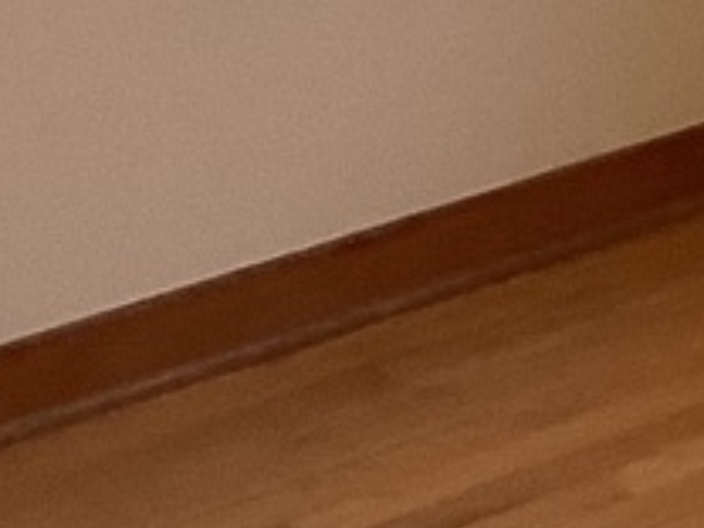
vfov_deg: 7.0
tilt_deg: -8.2
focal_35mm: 201
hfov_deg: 9.5
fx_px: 4088
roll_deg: -0.7
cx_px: 1144
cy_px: -738
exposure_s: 1/60
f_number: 1.8
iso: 100
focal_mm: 3
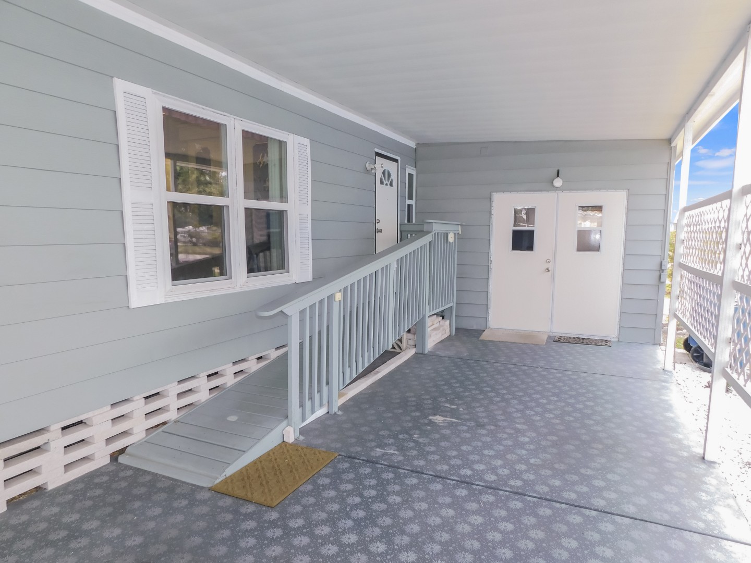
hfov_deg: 73.9
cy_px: 282
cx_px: 376
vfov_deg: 58.9
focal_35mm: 23
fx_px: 499
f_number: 3
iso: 125
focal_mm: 4
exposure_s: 1/160
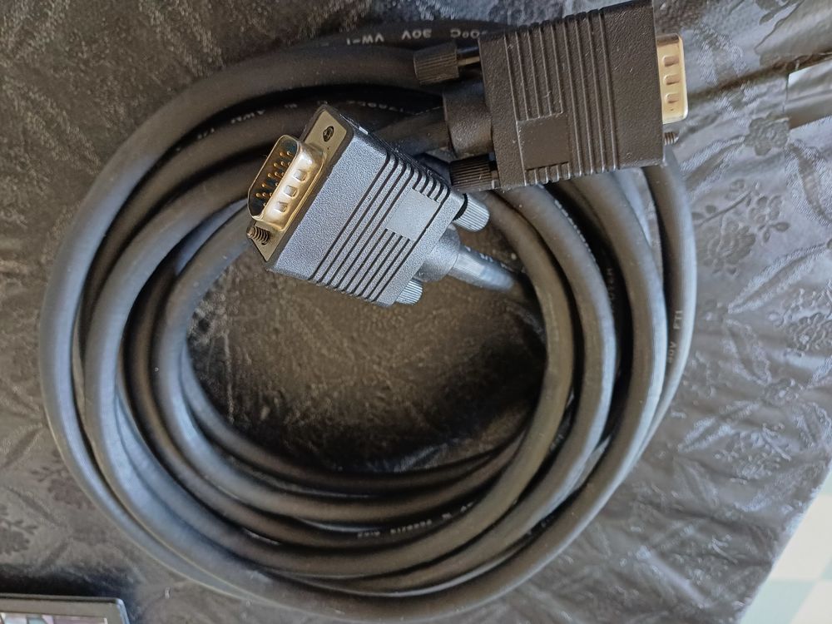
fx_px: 601
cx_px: 416
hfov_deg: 69.4
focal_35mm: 25
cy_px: 312
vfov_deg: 54.9
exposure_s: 1/25
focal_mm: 4.65
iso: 640
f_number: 1.8
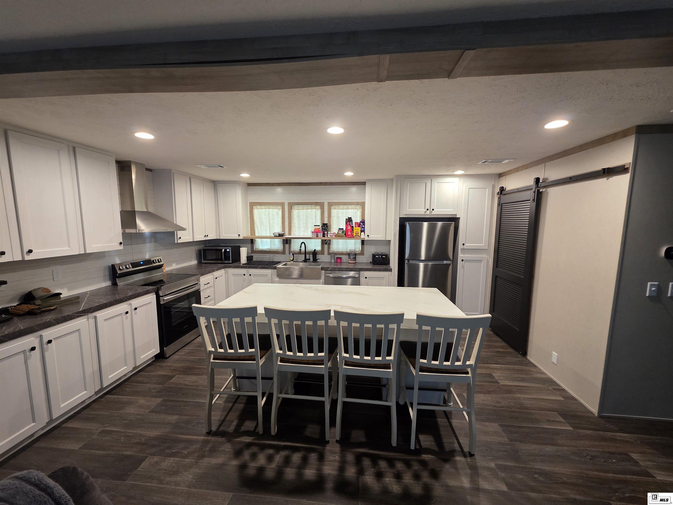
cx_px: 336
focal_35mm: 13
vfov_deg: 89.9
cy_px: 252
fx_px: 253
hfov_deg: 106.2
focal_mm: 2.2
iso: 250
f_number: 1.9
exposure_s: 1/60
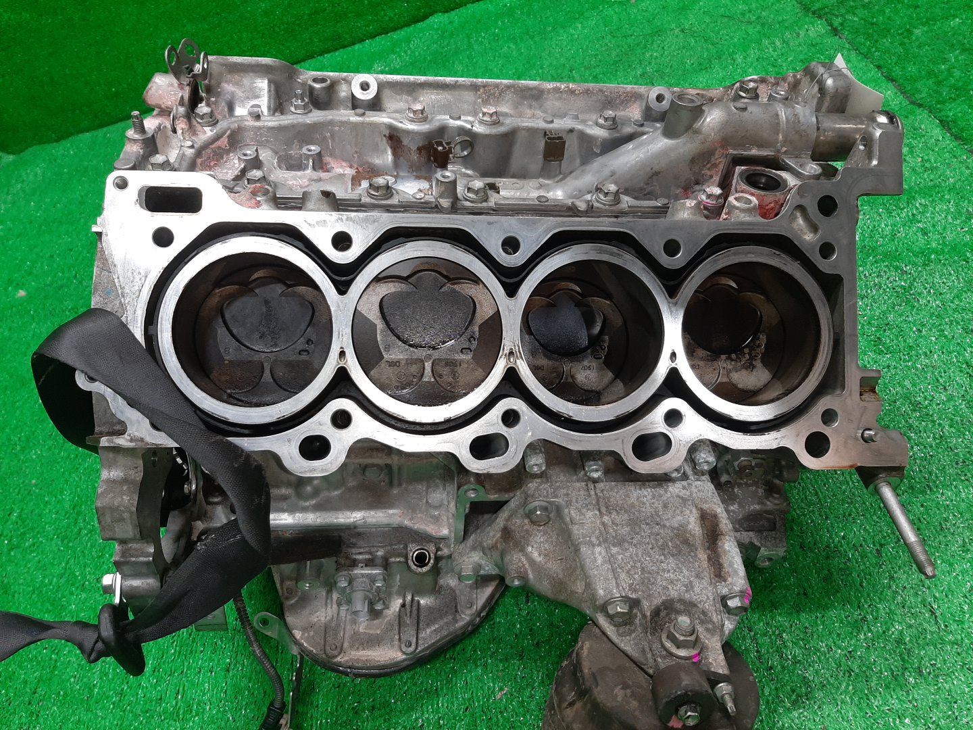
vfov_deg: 53.1
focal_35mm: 26
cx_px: 486
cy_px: 365
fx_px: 731
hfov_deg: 67.3
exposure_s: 1/50
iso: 104
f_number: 1.7
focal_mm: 3.93
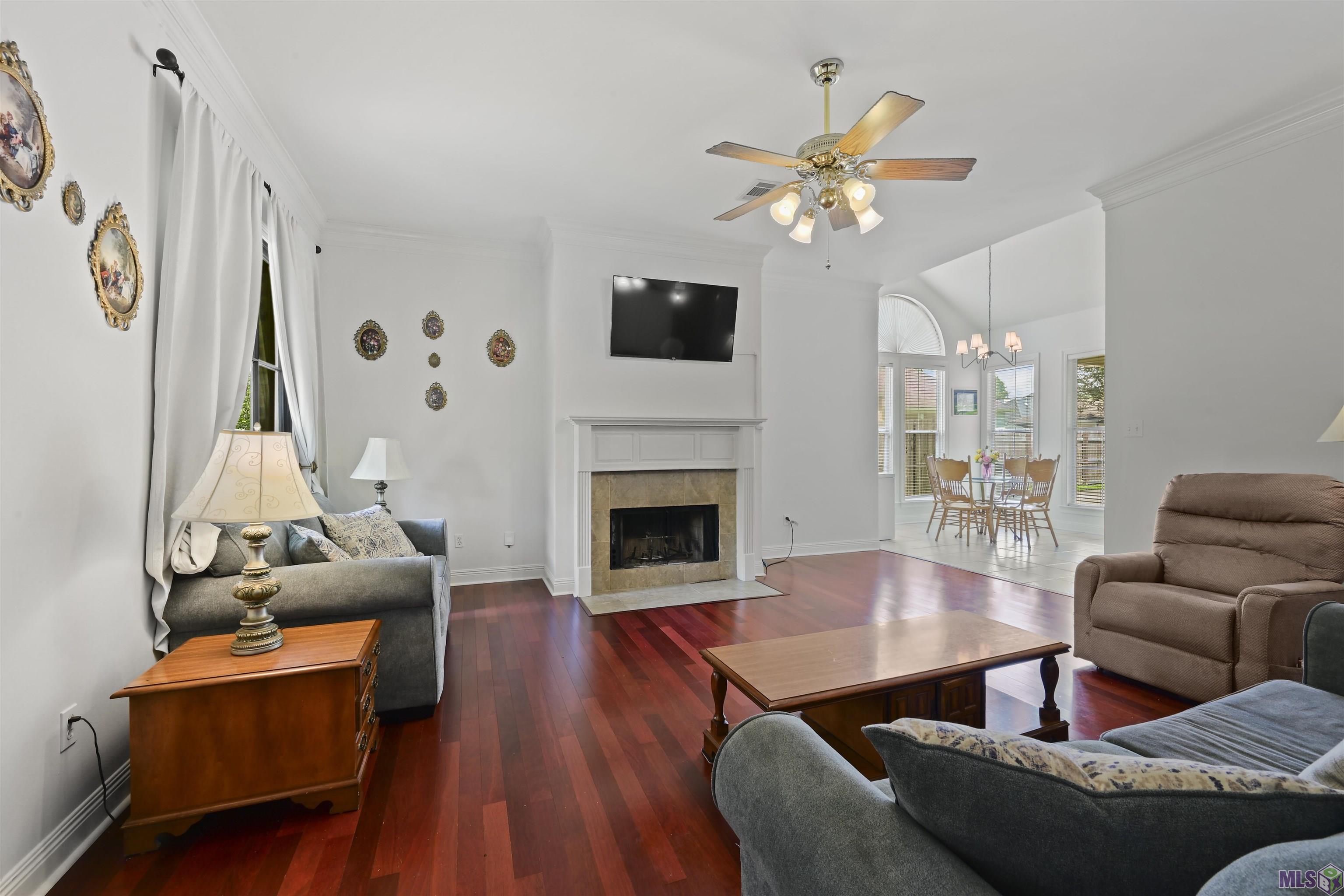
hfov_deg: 104.3
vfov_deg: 81.2
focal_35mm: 14
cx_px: 672
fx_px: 523
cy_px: 448
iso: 200
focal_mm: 14
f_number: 14
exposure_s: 2
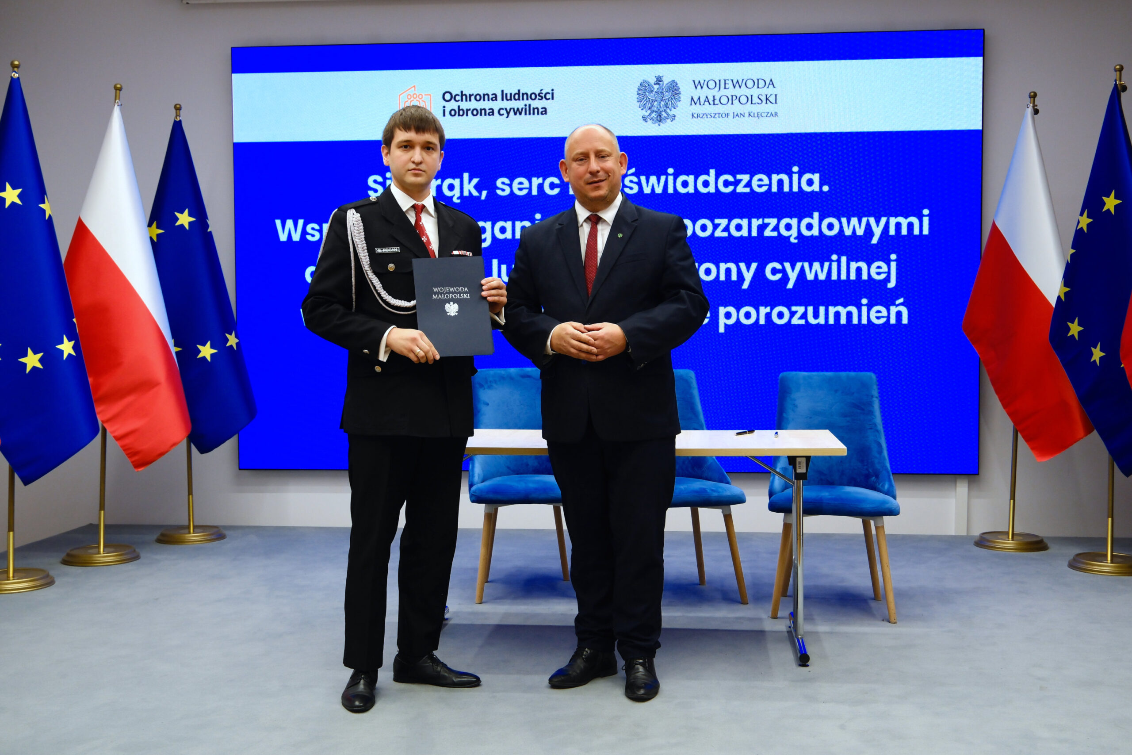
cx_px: 566
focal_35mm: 33
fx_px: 1038
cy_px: 378
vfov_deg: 40.0
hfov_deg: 57.2
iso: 640
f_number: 4
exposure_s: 1/80
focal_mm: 21.9
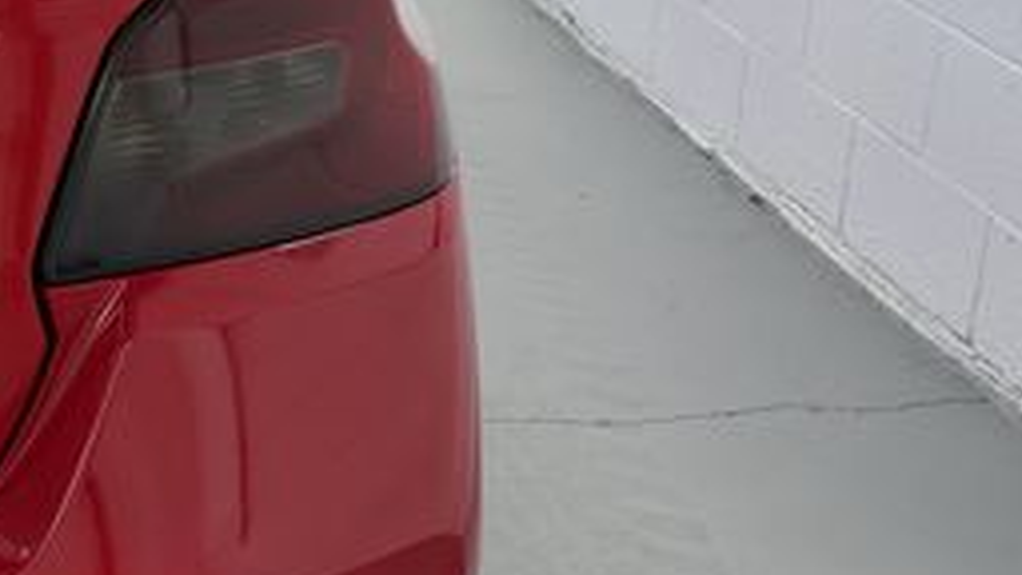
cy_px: 311
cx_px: 291
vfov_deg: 15.3
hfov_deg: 26.6
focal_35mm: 79
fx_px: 2141
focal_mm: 6.93
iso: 100
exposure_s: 1/120
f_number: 1.8
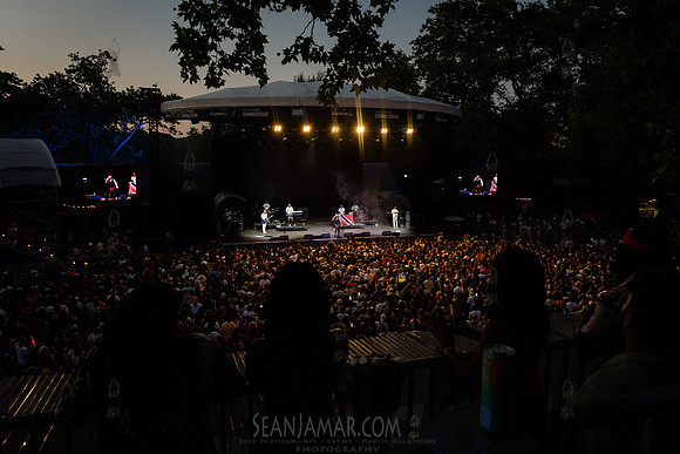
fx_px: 473
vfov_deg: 51.2
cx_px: 332
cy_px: 227
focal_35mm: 25
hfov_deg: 71.4
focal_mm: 24
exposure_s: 1/250
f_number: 4
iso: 4000
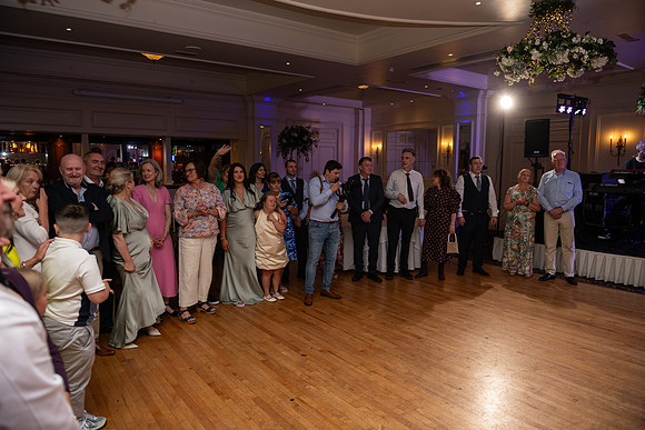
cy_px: 215
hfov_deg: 73.7
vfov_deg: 53.2
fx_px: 430
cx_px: 322
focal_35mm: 24
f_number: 3.5
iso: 500
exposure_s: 1/160
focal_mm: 24
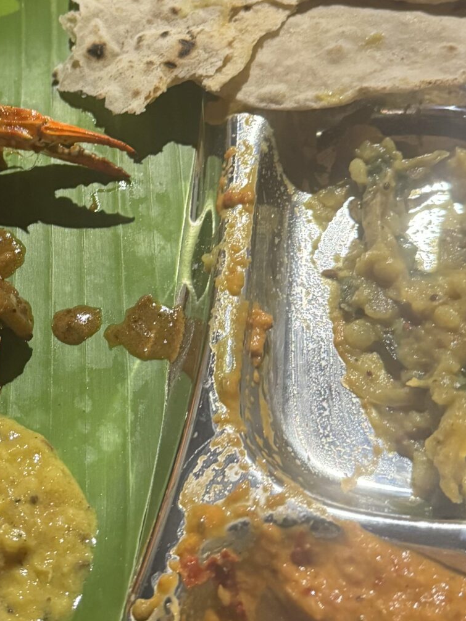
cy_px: 246
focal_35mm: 61
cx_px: 44
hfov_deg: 23.4
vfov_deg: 31.6
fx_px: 1095
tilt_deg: -53.1
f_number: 1.78
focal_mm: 6.76
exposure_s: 1/50
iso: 640
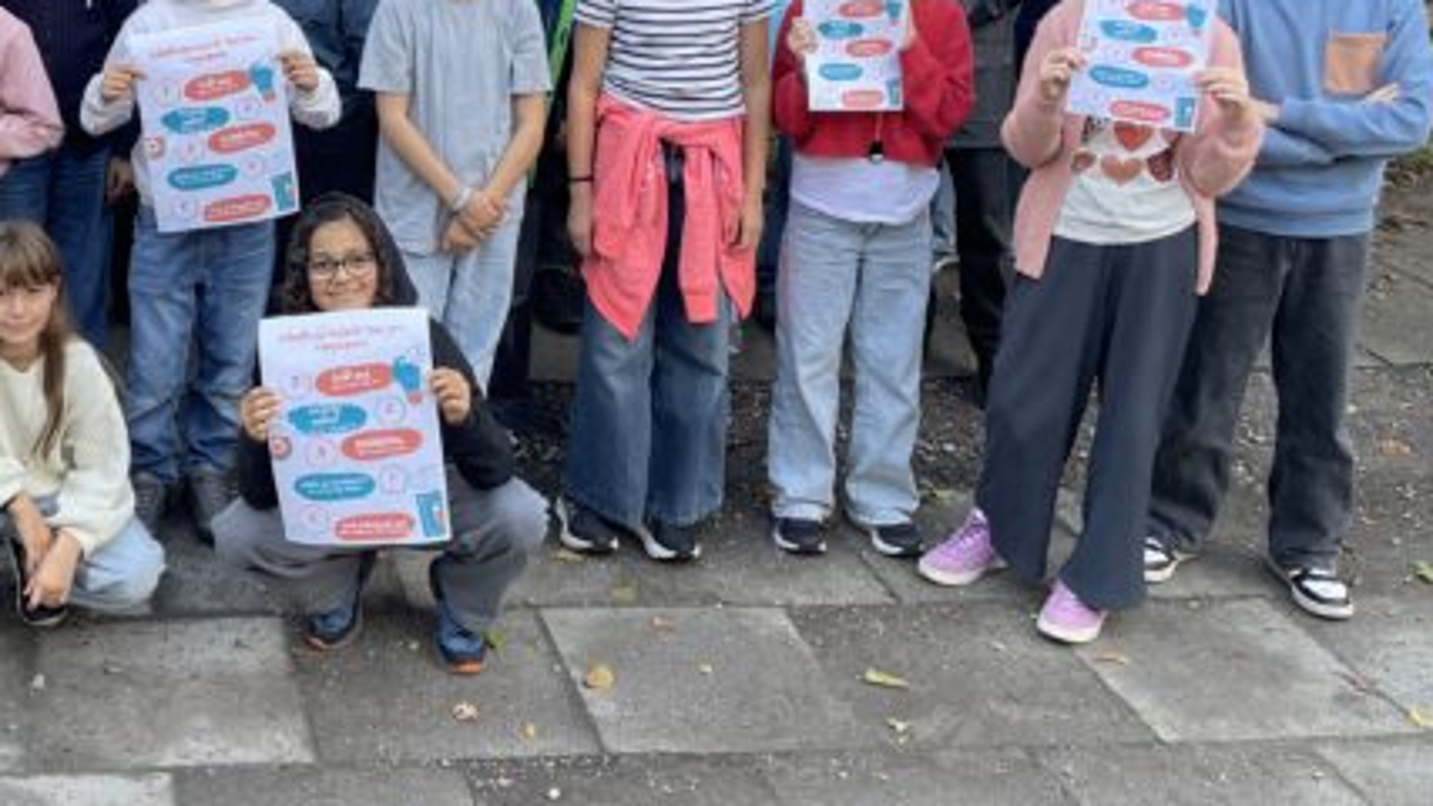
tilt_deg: -12.0
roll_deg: -0.8
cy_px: 27
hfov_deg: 38.5
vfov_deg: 22.7
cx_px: 211
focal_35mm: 51
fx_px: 1938
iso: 40
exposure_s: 1/121
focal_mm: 4.2
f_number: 1.6
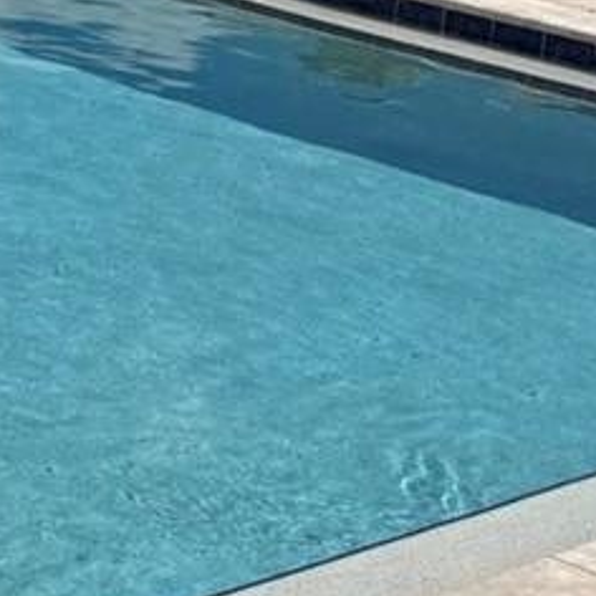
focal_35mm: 144
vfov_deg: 11.6
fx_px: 2805
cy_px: -328
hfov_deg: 9.7
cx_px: -1116
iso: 80
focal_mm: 6.76
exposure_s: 1/14286
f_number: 1.78
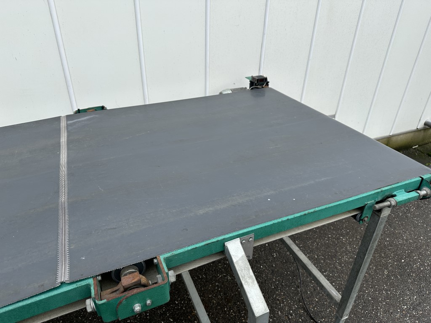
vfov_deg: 56.8
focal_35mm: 24
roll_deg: -1.0
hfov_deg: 71.6
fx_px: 299
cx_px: 216
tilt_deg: -30.6
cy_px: 162
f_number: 1.78
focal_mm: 6.86
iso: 80
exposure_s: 1/1083
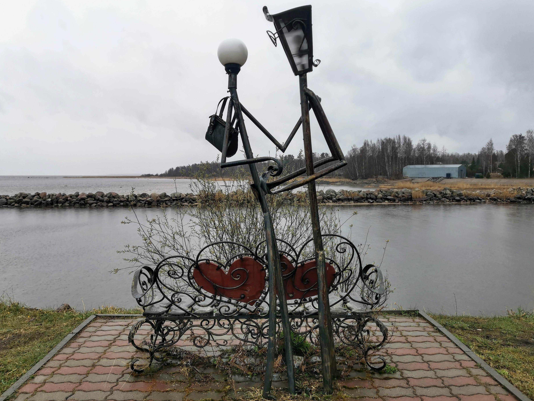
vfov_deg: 49.7
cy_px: 187
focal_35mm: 28
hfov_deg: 63.4
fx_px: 432
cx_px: 270
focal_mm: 4.66
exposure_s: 1/1168
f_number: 1.4
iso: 50
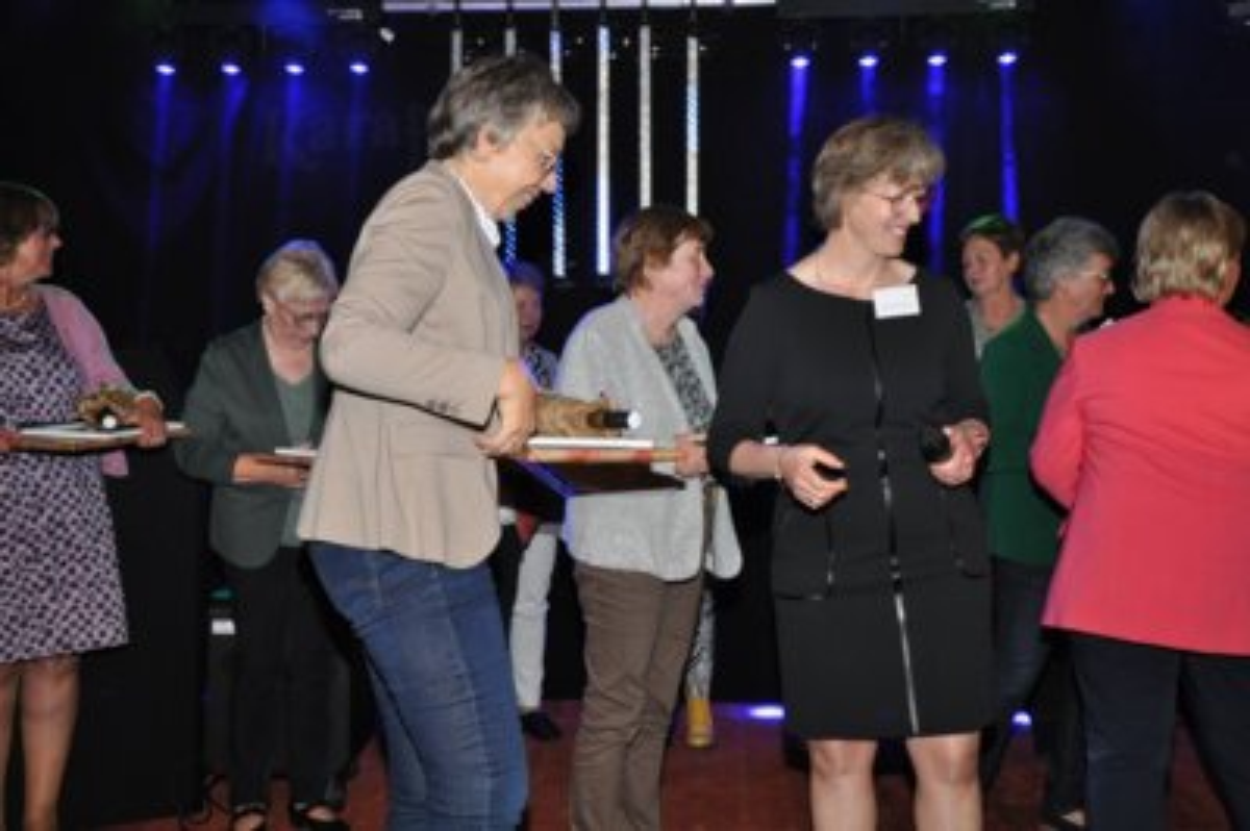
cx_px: 625
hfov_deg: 46.4
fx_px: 1457
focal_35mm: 42
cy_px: 416
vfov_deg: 31.8
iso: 800
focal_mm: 28
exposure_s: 1/60
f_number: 4
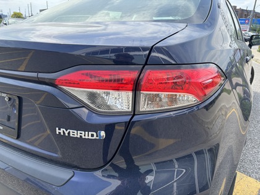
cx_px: 130
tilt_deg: -20.7
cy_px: 98
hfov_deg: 67.3
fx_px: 195
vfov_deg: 53.1
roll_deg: -2.0
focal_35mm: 26
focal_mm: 5.96
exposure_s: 1/1037
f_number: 1.6
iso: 50
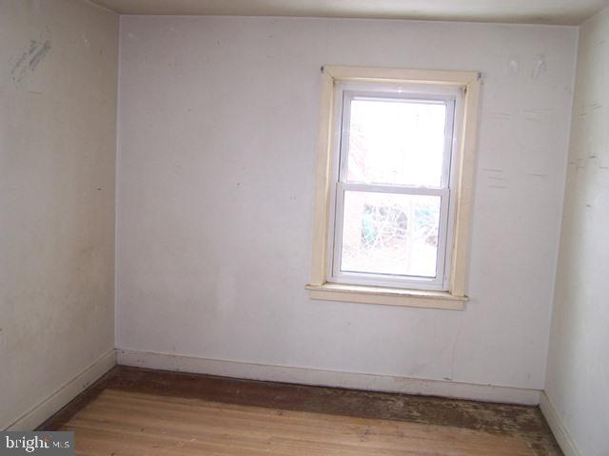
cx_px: 304
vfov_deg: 37.7
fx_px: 669
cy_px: 228
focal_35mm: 38
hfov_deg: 49.0
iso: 160
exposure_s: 1/60
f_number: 2.8
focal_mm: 6.3
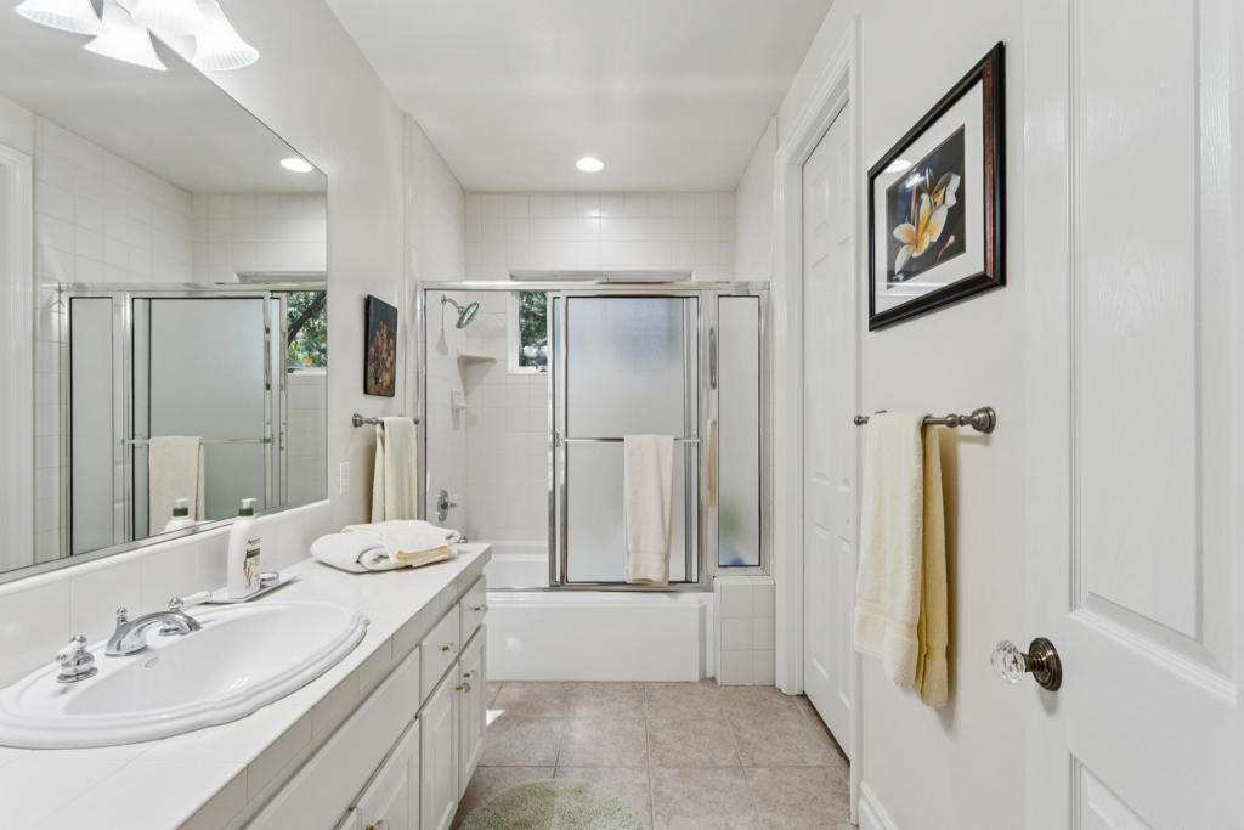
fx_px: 563
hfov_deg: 95.7
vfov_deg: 72.7
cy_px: 415
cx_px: 622
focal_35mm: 16
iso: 100
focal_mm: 16.3
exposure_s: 1/2.5
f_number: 13
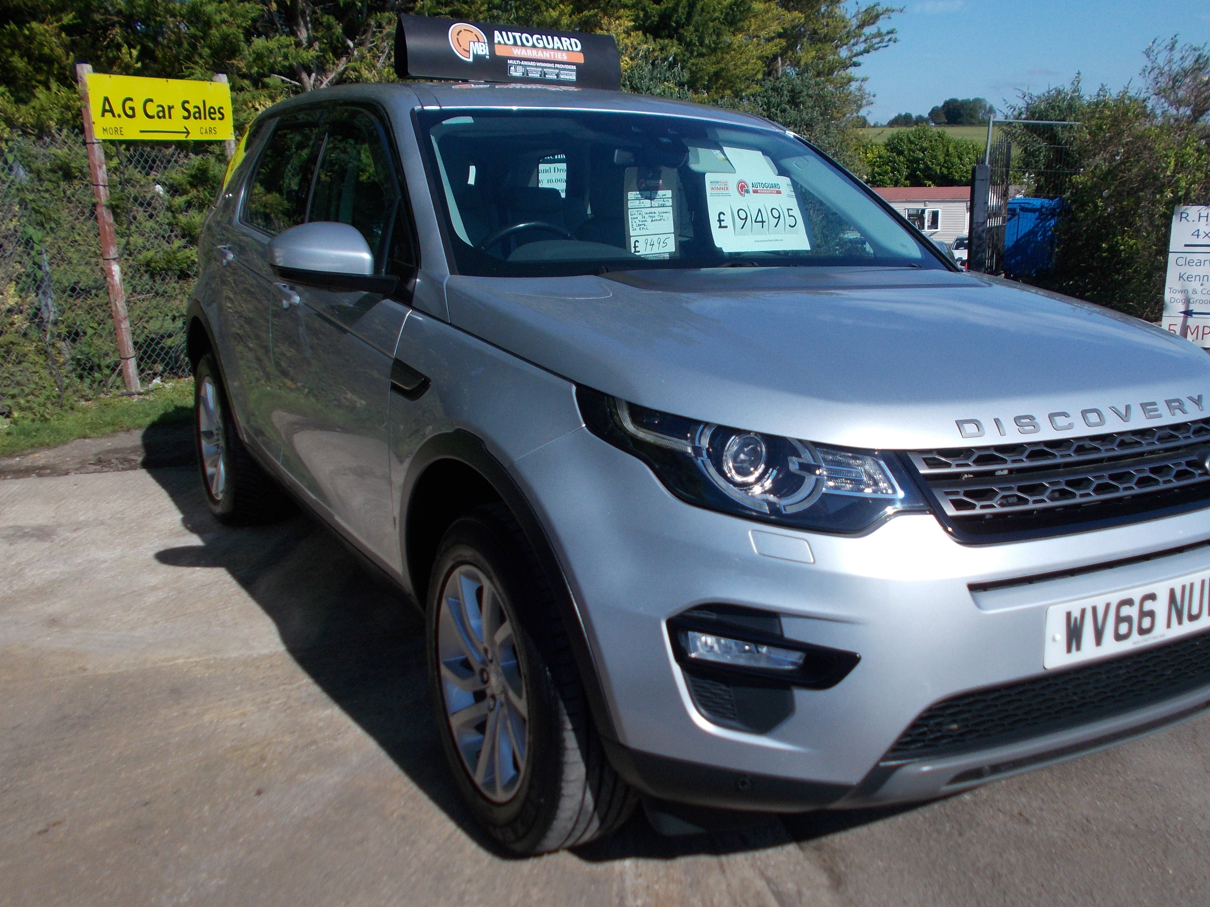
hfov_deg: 55.2
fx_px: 1153
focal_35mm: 33
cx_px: 677
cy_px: 516
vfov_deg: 42.8
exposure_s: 1/250
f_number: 8
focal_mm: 4.6
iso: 80
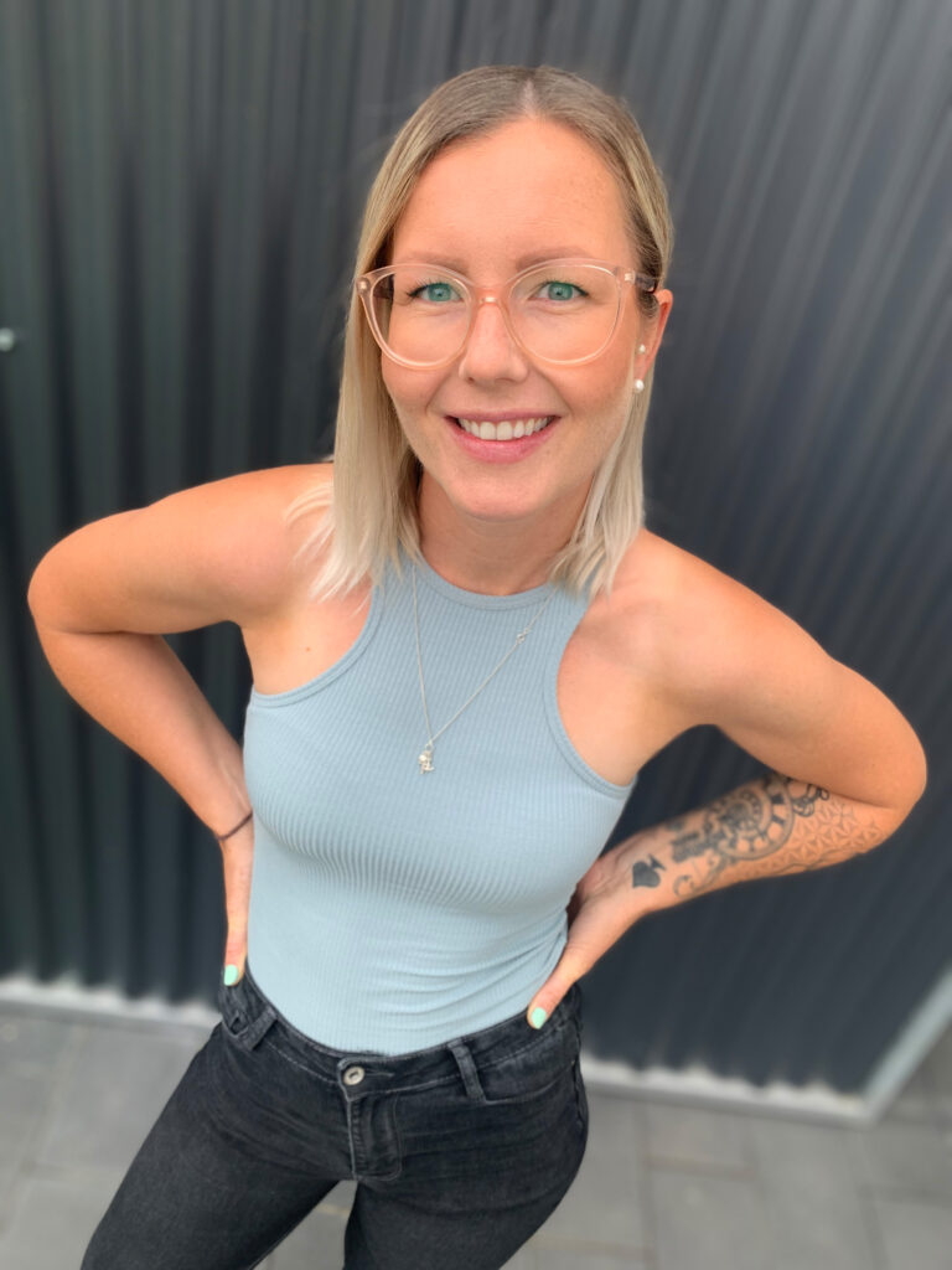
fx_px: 953
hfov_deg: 53.1
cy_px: 635
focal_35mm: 26
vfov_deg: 67.3
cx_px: 476
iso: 25
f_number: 1.8
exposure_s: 1/384
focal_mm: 4.25
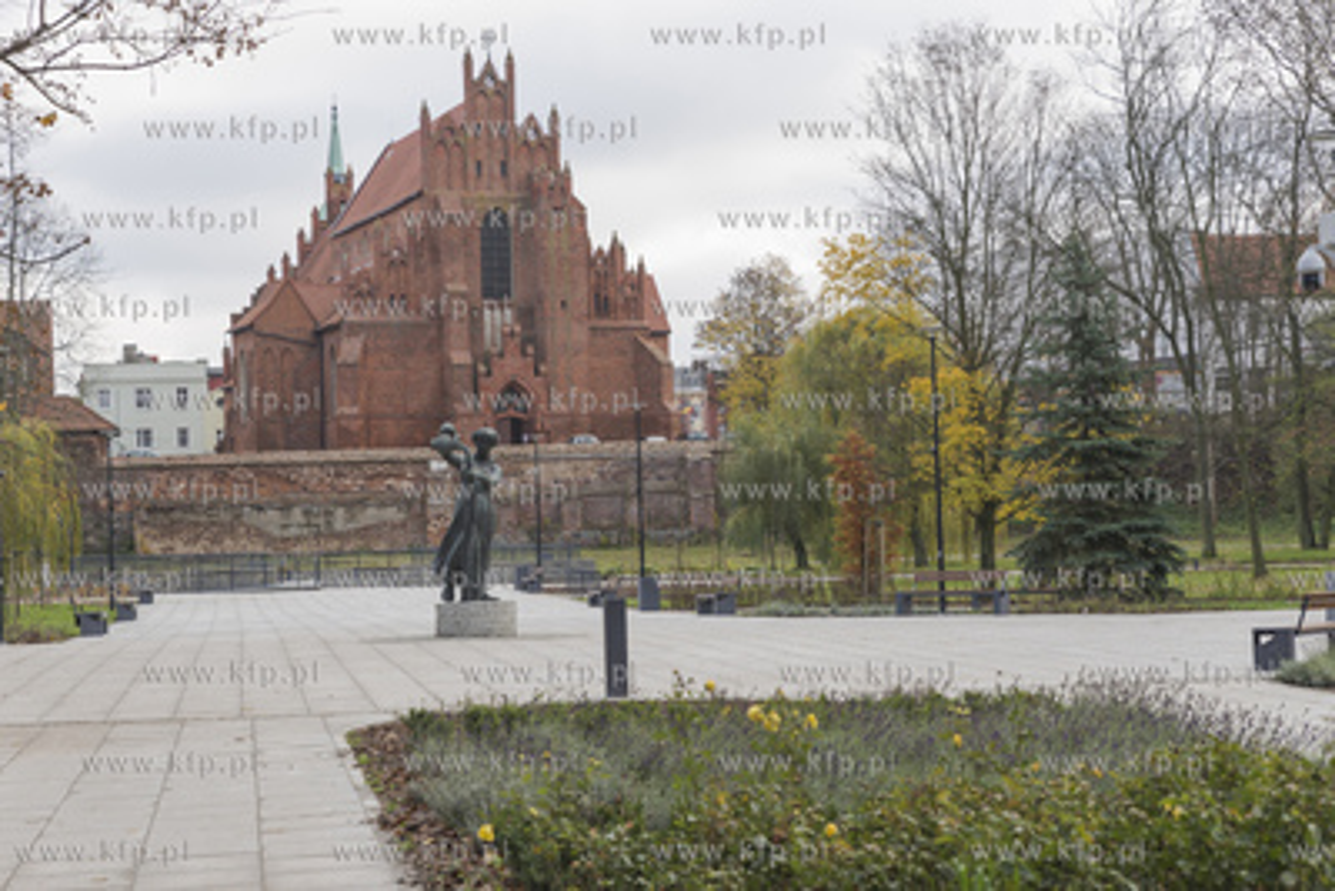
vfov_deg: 19.5
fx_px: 2597
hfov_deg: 28.8
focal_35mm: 70
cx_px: 668
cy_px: 446
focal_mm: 70
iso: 400
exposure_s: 1/640
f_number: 4.5
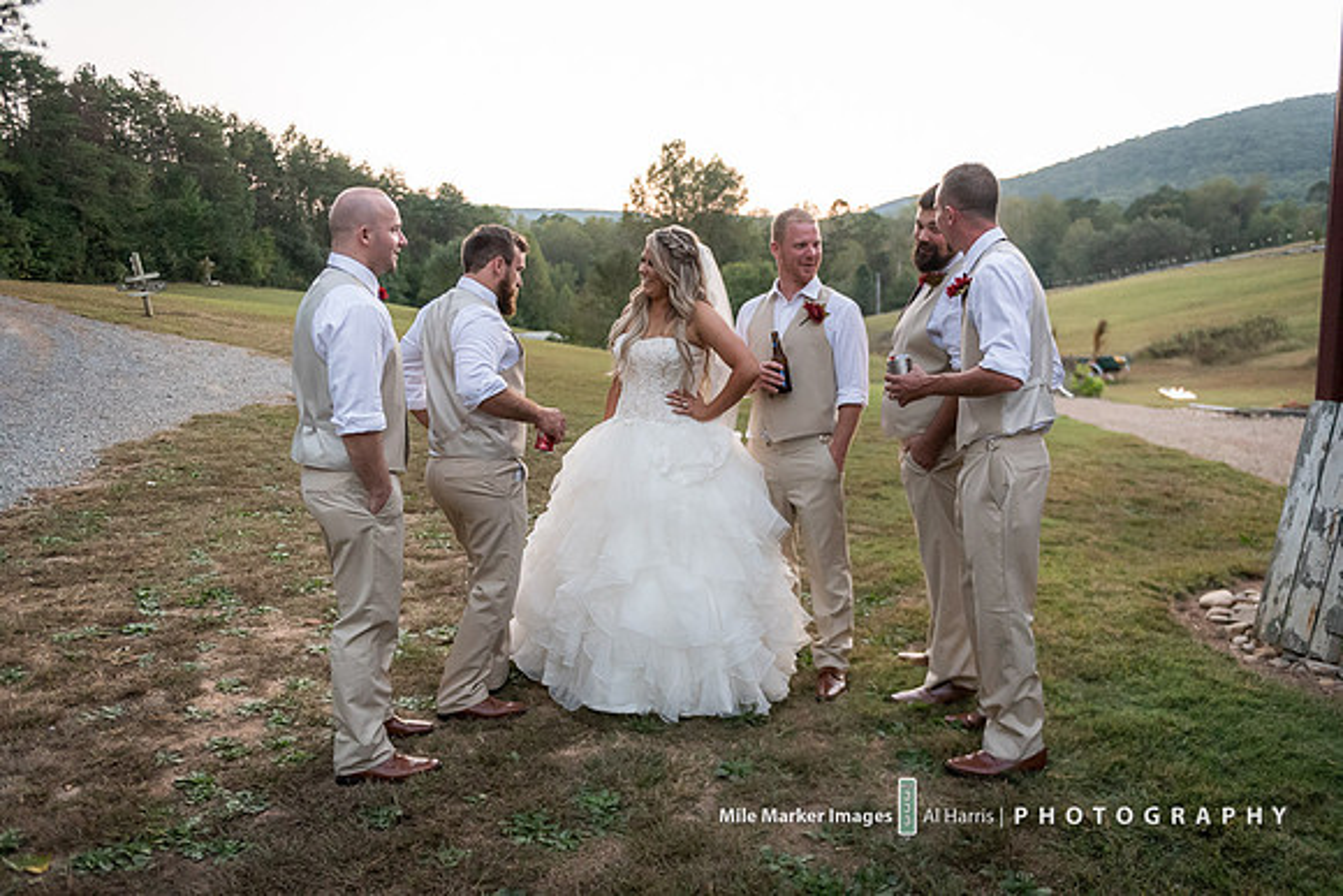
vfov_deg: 45.0
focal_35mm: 29
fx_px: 1082
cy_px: 448
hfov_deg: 63.6
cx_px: 672
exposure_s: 1/2000
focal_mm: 29
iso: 4000
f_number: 2.8
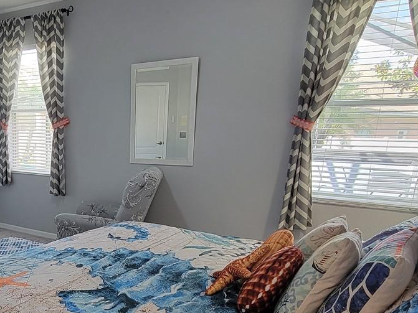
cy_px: 219
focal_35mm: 31
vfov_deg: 44.5
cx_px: 86
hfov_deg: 54.5
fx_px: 374
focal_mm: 2.2
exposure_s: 1/60
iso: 160
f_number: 2.2
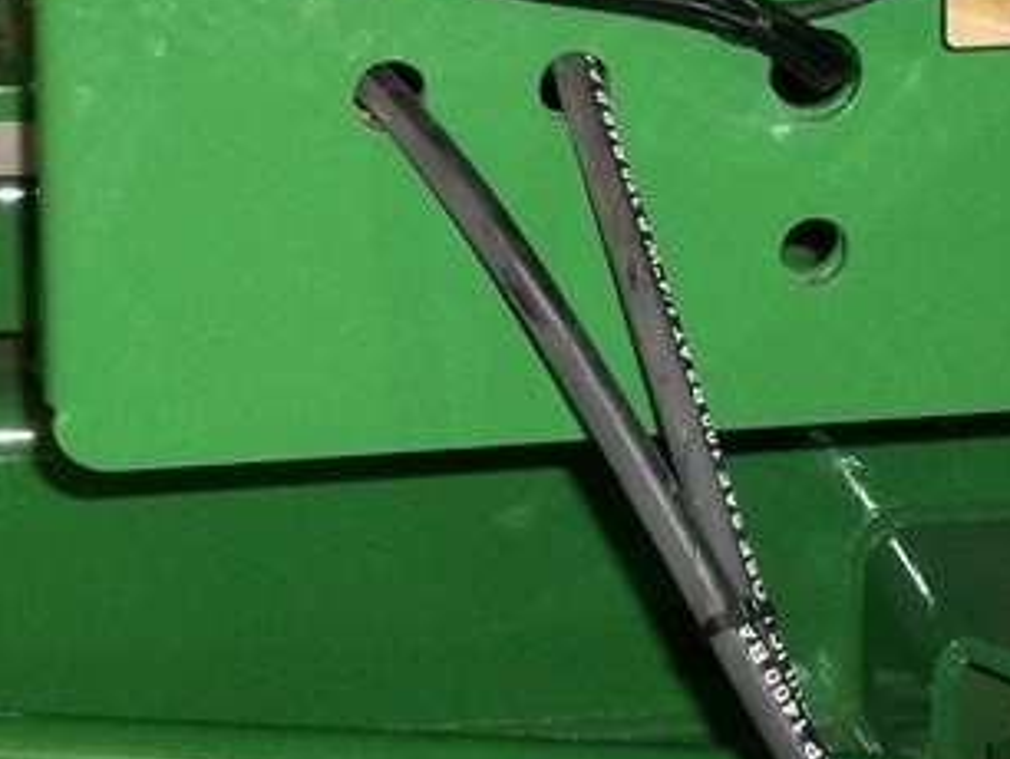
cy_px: -366
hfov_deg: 18.4
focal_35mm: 107
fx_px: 3124
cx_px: 446
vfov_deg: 13.1
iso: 160
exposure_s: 1/30
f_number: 2.9
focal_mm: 5.7
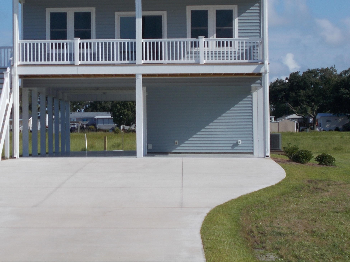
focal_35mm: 102
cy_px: 60
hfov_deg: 19.1
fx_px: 1031
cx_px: 91
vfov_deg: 14.4
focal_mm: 11.8
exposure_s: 1/100
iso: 80
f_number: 13.3
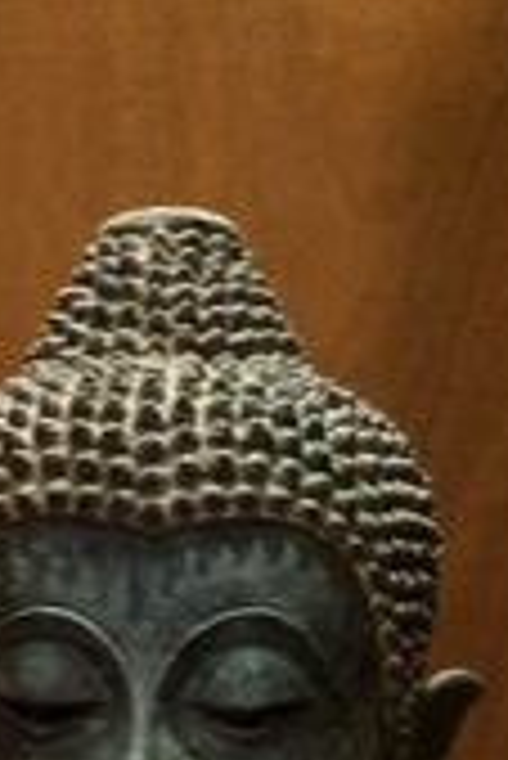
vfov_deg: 16.0
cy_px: 1327
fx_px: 2323
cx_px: 108
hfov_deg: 12.4
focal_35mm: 110
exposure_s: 1/60
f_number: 4.5
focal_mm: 31
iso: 2500
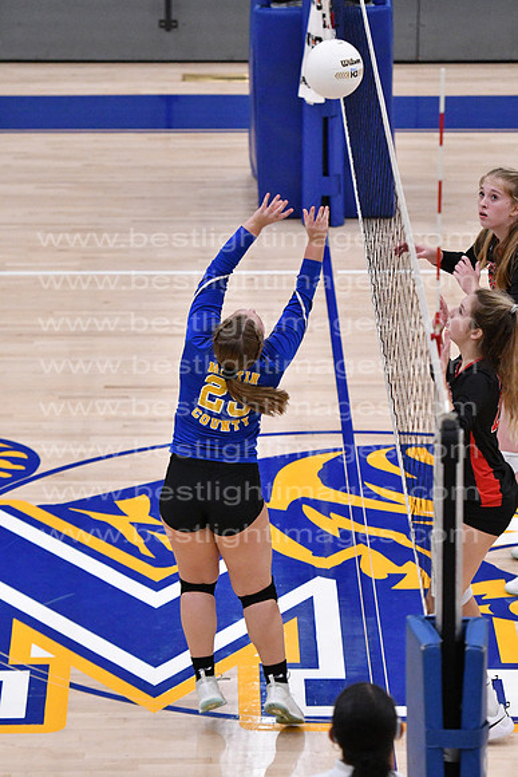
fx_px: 4206
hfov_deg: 7.0
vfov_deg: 10.5
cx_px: 259
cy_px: 388
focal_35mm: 195
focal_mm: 130
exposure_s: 1/1250
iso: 6400
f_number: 3.2
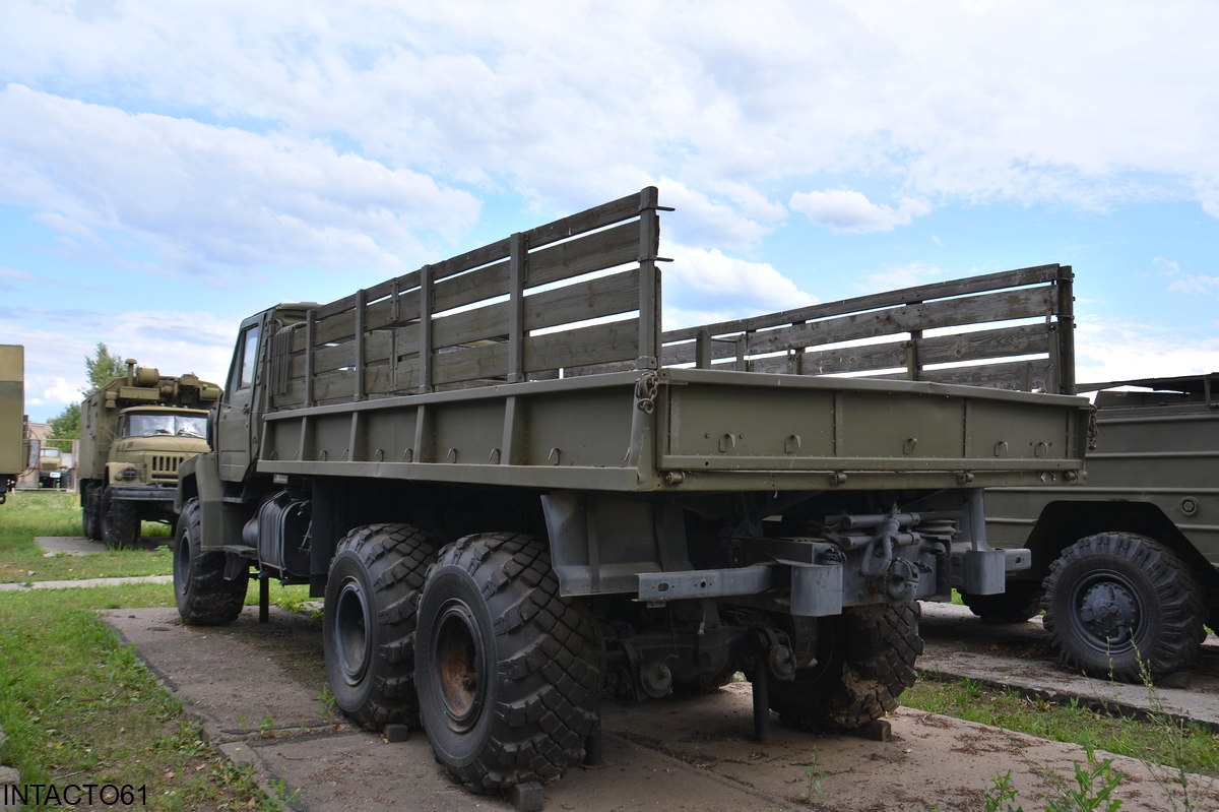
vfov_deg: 39.9
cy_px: 406
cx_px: 610
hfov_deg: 57.2
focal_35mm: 33
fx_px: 1117
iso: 180
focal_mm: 22
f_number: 8
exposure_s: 1/250
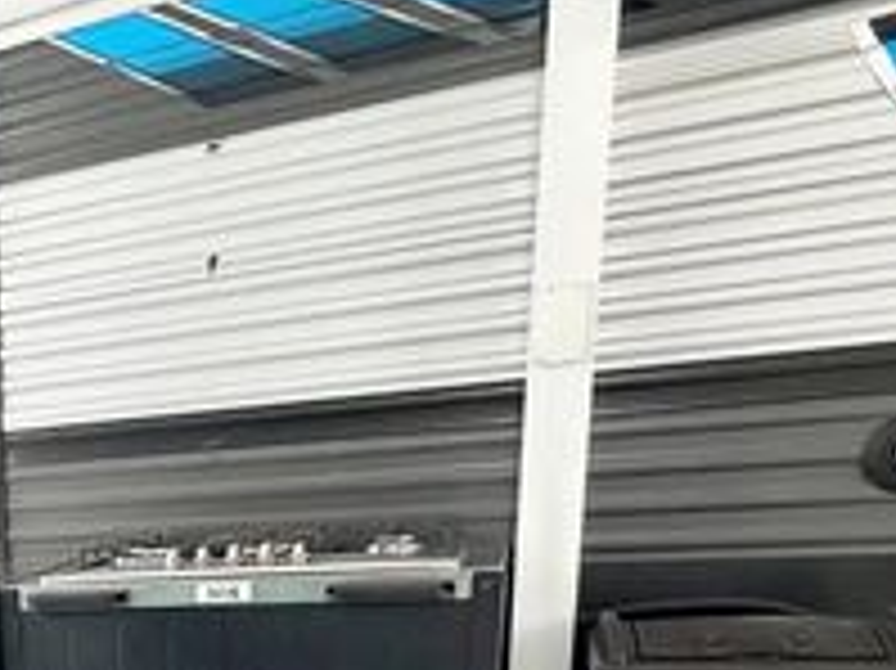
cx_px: -194
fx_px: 1164
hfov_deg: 33.7
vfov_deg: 28.6
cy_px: 773
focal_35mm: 45
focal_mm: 2.22
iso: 50
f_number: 2.2
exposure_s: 1/372
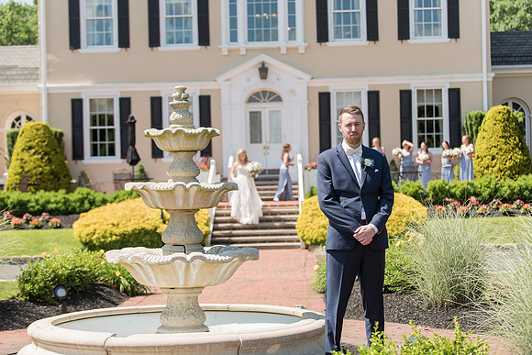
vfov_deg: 19.5
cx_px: 266
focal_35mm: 70
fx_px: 1035
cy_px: 178
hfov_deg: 28.8
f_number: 3.5
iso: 200
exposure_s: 1/1250
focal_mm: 70
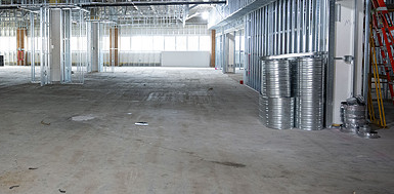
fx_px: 396
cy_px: 64
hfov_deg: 50.9
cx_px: 101
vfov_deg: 27.3
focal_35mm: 39
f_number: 4
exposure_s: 1/160
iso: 4000
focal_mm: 24
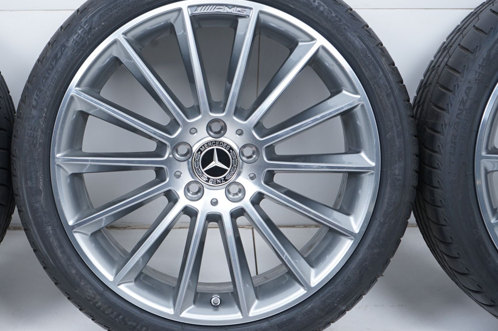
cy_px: 156
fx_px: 885
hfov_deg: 31.4
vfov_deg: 21.2
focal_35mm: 64
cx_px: 203
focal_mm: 50
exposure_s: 1/125
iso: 250
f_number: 7.1
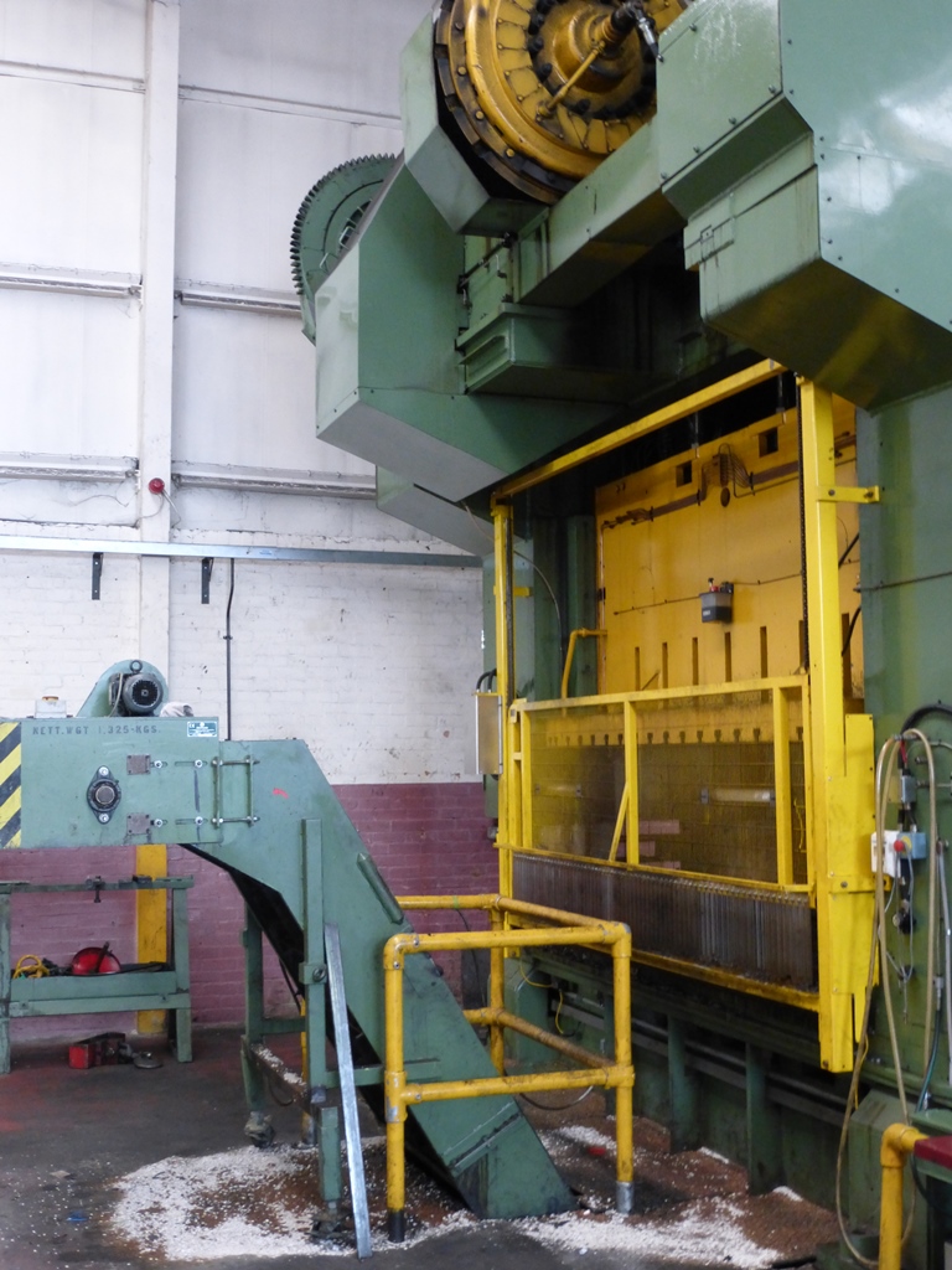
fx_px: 1467
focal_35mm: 40
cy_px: 635
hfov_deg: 36.0
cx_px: 476
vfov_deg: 46.8
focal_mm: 6.9
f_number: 3.9
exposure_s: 1/6
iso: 400
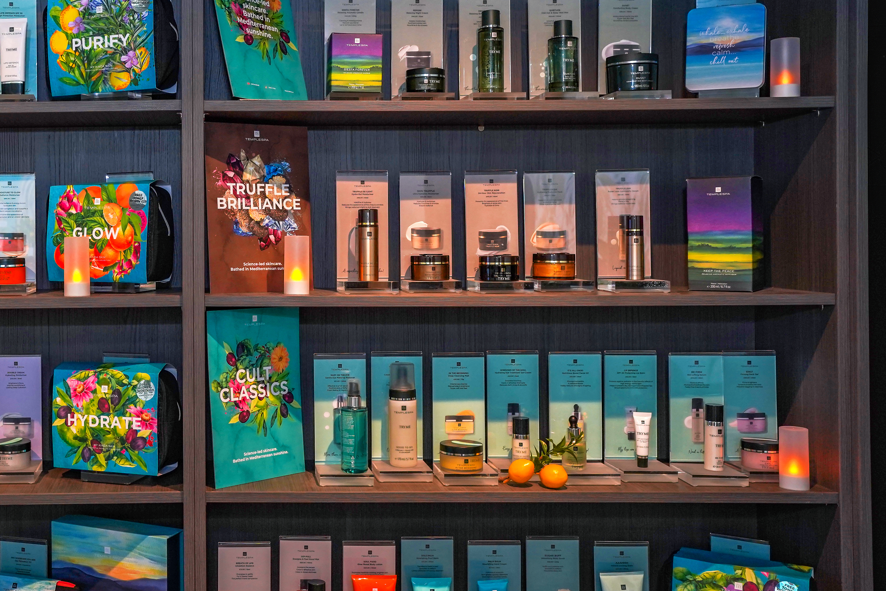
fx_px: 1083
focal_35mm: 44
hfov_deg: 42.9
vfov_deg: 30.5
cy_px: 255
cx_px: 207
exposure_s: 1/100
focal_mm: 28
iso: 1000
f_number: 5.6
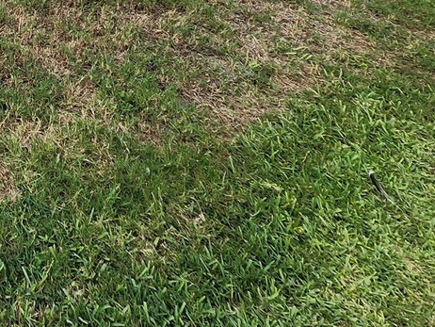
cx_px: -191
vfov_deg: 22.7
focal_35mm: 45
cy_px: -222
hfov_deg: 29.2
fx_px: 566
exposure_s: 1/1659
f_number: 2.2
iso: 50
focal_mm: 2.2
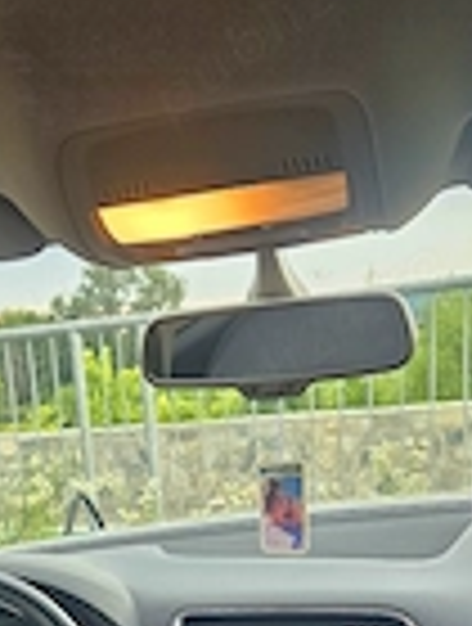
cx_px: 139
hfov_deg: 22.2
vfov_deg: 25.8
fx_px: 1194
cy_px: 775
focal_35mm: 66
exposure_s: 1/101
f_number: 1.8
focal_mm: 5.4
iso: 160
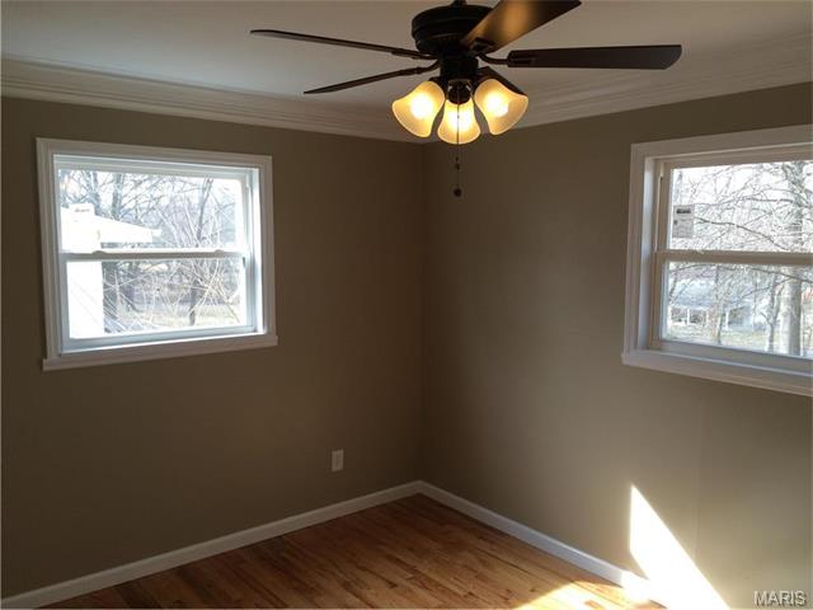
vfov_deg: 48.2
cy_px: 305
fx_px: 681
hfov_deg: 61.7
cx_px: 406
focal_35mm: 29
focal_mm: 4.15
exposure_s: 1/120
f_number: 2.2
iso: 40
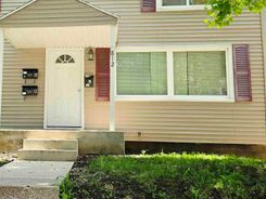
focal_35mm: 47
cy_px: 82
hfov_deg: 39.2
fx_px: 361
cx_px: 62
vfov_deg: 30.8
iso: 64
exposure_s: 1/3647
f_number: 1.4
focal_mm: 6.5
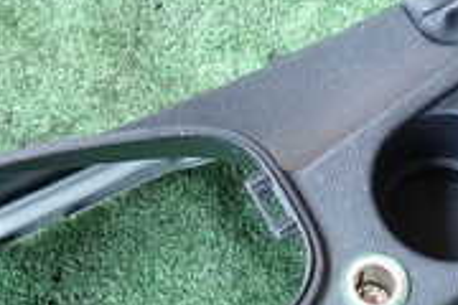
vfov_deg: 13.2
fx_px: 1323
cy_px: 173
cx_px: 354
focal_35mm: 104
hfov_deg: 19.5
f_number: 2.3
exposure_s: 1/60
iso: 100
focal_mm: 5.4
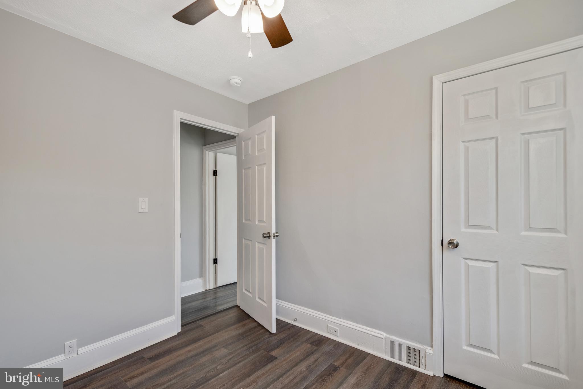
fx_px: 243
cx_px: 292
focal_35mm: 15
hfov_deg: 100.4
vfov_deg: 77.3
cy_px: 194
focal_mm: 10
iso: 400
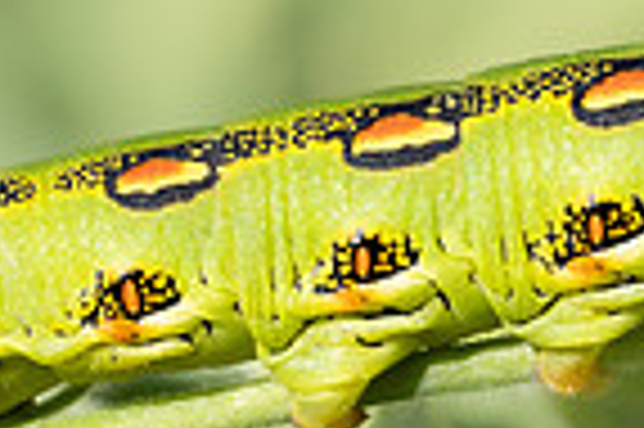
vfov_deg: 3.8
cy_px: 99
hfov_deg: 5.6
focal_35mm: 364
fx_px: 6504
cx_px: 923
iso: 640
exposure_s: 1/500
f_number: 11
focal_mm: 90
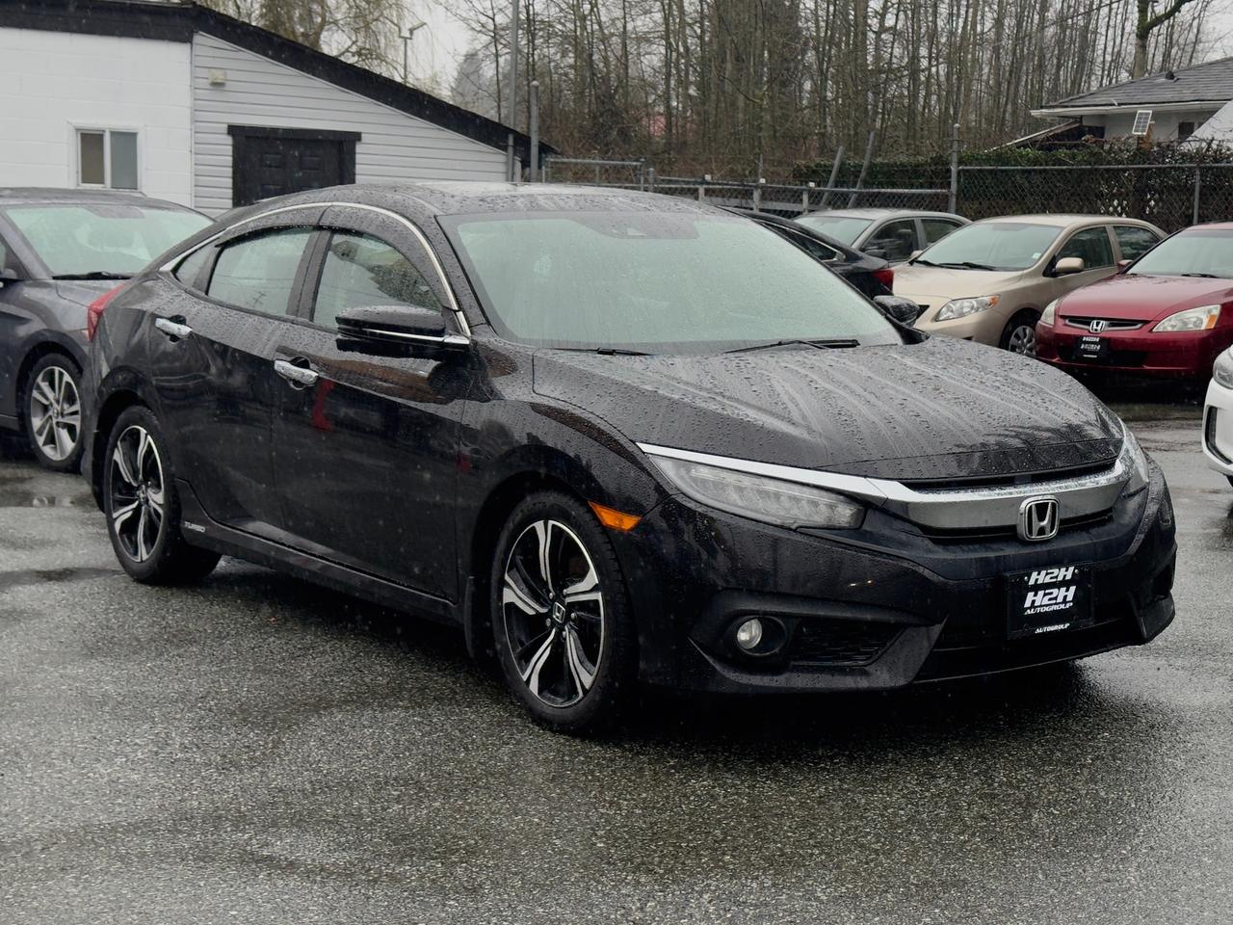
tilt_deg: -5.9
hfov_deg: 39.7
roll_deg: -0.1
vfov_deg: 30.3
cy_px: 462
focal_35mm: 48
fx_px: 1710
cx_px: 616
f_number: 1.78
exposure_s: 1/267
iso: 64
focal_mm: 6.76
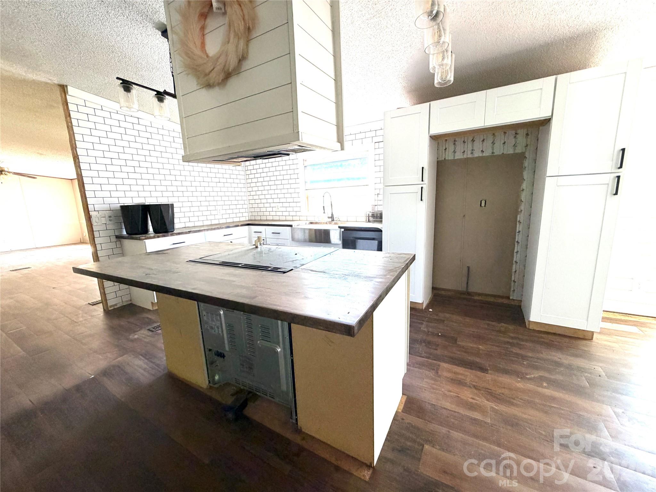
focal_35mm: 14
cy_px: 246
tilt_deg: -10.8
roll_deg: +2.7
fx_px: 265
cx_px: 328
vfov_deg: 85.7
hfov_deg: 102.1
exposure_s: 1/102
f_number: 2.2
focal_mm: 2.22
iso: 320
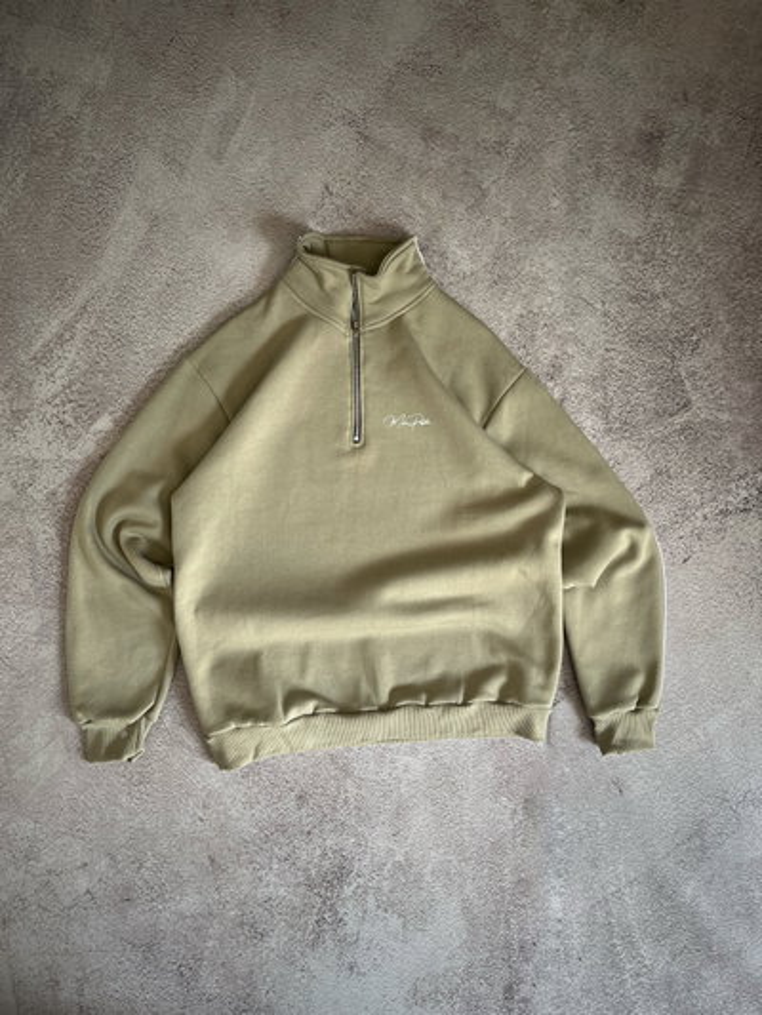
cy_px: 508
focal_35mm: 26
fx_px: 763
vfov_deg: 67.3
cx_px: 381
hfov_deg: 53.1
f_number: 1.6
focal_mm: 5.1
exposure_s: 1/122
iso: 50
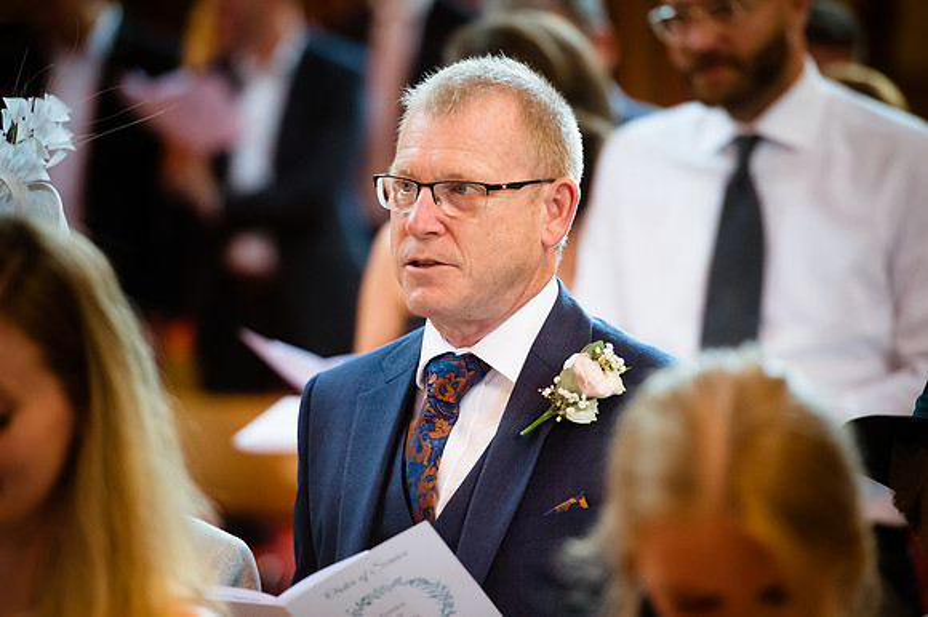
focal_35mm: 200
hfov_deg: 10.3
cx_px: 464
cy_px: 308
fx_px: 5152
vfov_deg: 6.9
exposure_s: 1/200
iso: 4500
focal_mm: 200
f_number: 3.5
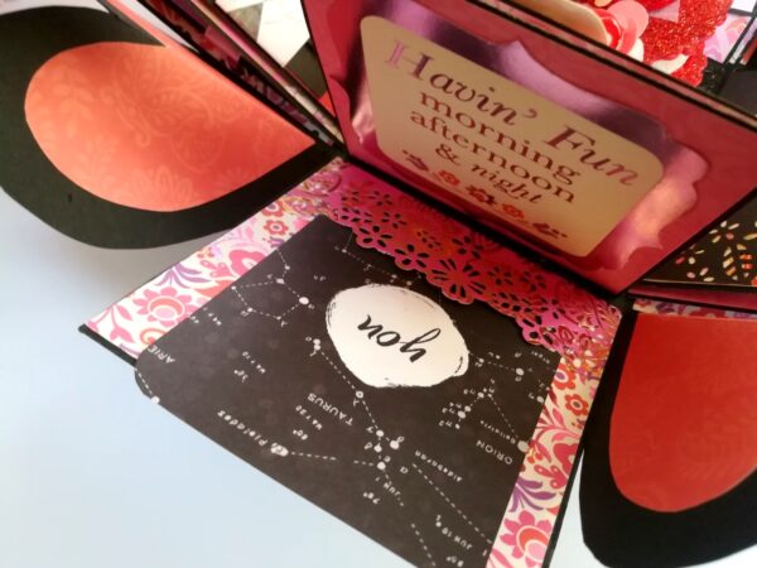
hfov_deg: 67.3
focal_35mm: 26
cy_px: 284
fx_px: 569
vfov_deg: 53.1
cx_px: 378
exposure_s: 1/30
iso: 320
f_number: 2.2
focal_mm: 3.83
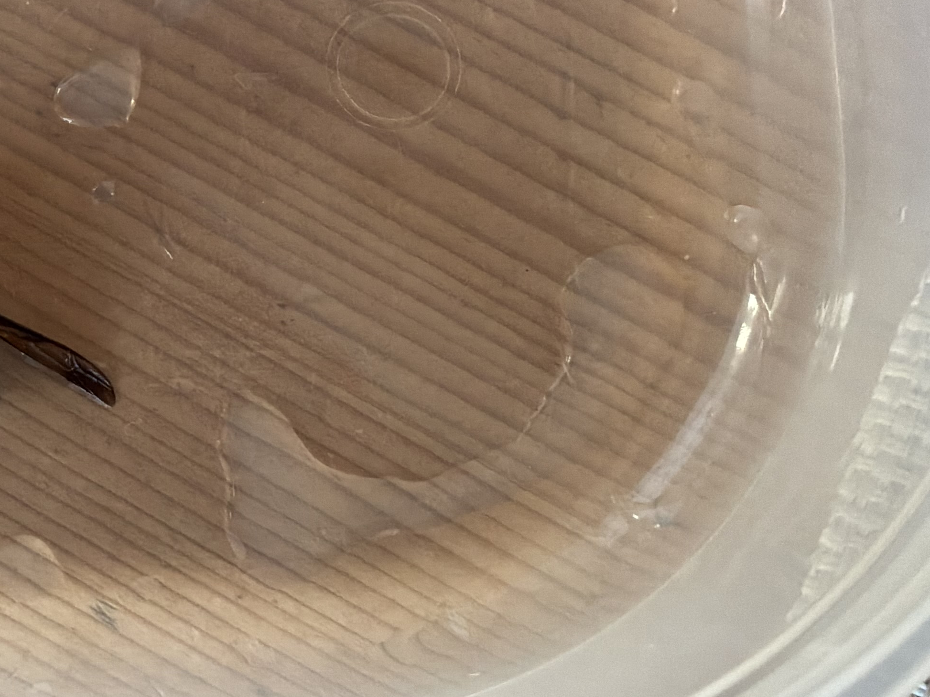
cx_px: 89
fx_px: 1558
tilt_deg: -78.8
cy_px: 299
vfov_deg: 25.2
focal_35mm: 58
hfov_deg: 31.6
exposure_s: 1/60
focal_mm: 3
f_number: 1.8
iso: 160
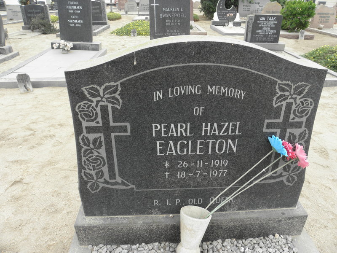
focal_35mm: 26
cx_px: 168
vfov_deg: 53.1
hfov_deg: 67.3
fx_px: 253
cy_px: 126
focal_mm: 4.6
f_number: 4.5
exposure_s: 1/60
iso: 64
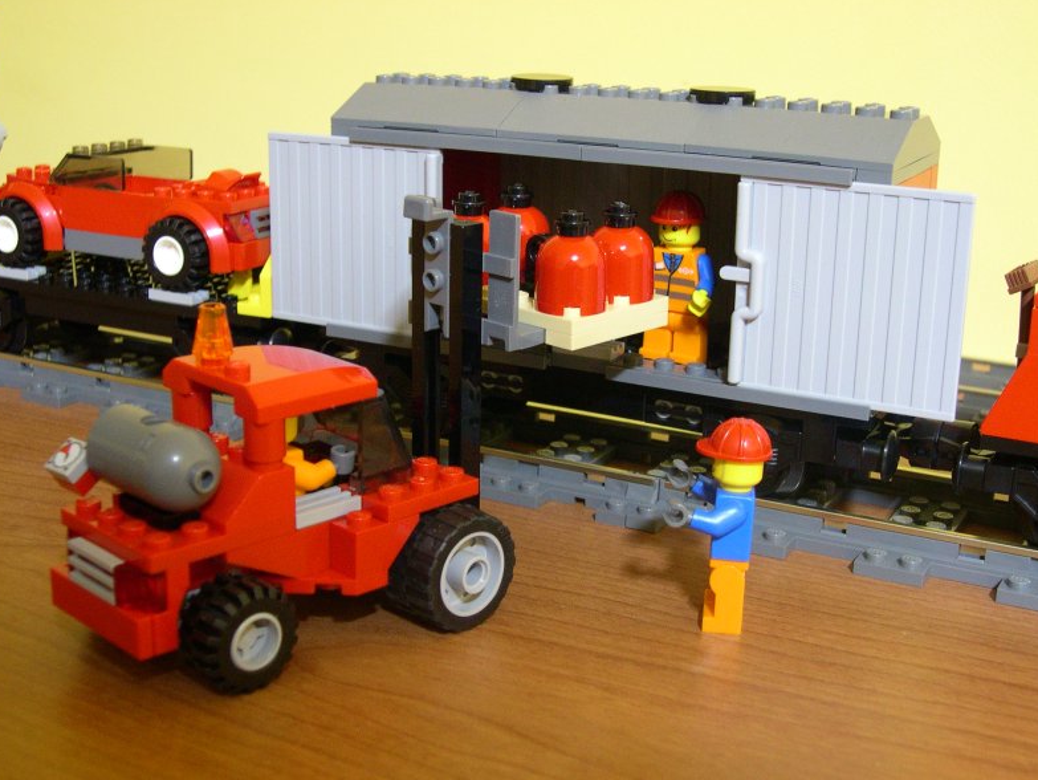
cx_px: 513
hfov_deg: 39.6
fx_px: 1440
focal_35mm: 48
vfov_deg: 30.3
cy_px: 393
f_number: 3.1
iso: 400
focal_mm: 10.1
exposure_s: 1/2.3
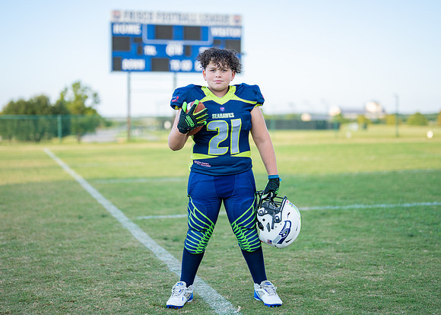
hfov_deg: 31.7
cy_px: 151
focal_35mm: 62
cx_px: 226
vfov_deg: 22.9
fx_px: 777
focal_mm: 50
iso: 100
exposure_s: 1/2000
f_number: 1.2
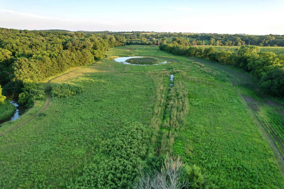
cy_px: 94
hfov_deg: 78.6
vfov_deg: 57.2
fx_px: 174
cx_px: 142
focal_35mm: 22
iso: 100
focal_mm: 8.4
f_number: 2.8
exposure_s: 1/250
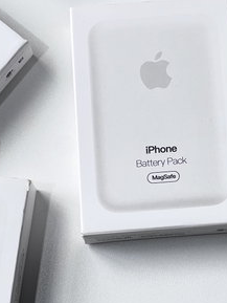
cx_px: 166
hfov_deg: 10.4
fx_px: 1241
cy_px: 44
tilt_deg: -70.4
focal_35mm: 142
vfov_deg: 13.8
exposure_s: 1/79
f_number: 2.8
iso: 200
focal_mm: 9
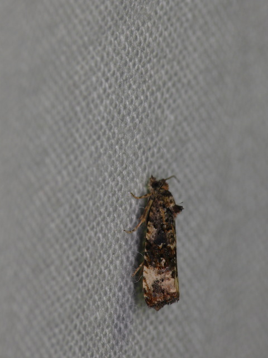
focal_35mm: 420
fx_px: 4336
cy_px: 179
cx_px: 134
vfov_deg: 4.7
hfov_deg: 3.5
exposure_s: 1/640
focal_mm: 88.8
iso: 100
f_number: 11
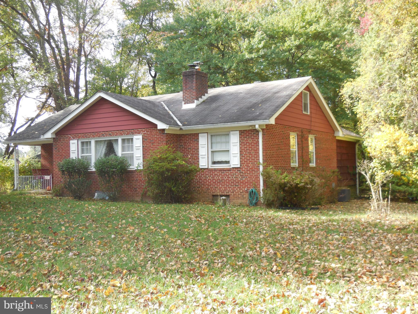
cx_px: 209
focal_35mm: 46
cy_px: 157
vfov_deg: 31.5
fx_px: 555
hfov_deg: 41.2
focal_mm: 8.2
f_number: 3.8
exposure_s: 1/100
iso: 125
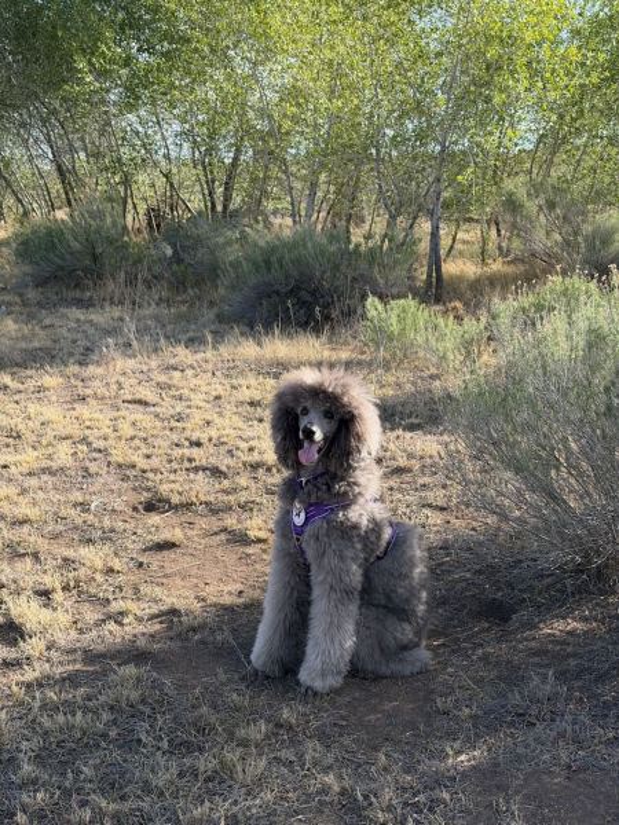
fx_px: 1144
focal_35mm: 48
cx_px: 310
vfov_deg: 39.7
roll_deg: -0.7
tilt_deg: -8.7
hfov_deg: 30.3
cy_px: 412
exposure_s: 1/1167
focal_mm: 6.76
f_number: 1.78
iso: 64
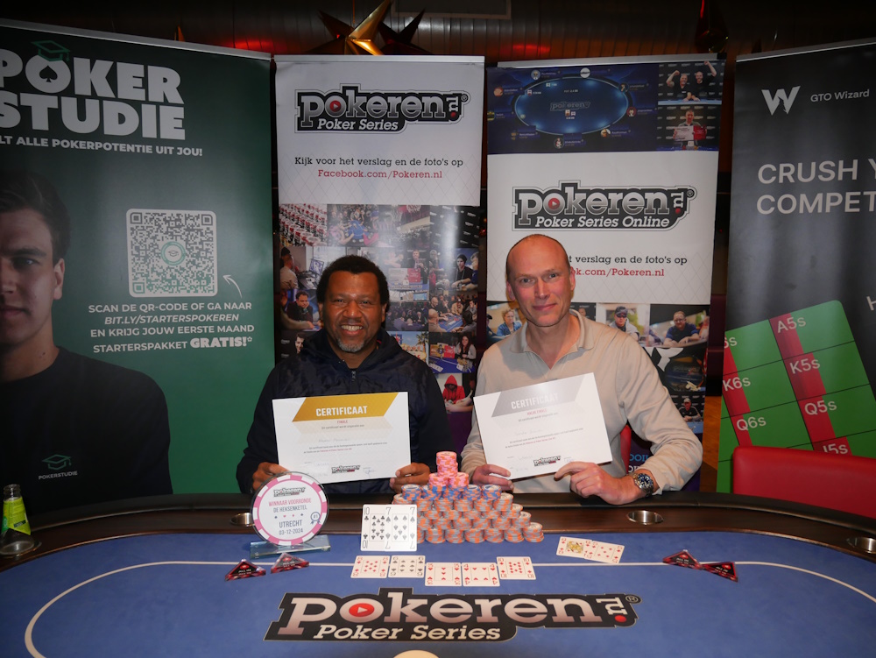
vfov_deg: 56.9
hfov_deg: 71.6
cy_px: 329
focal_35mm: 24
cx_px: 438
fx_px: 608
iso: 800
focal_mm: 12
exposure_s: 1/60
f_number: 3.5
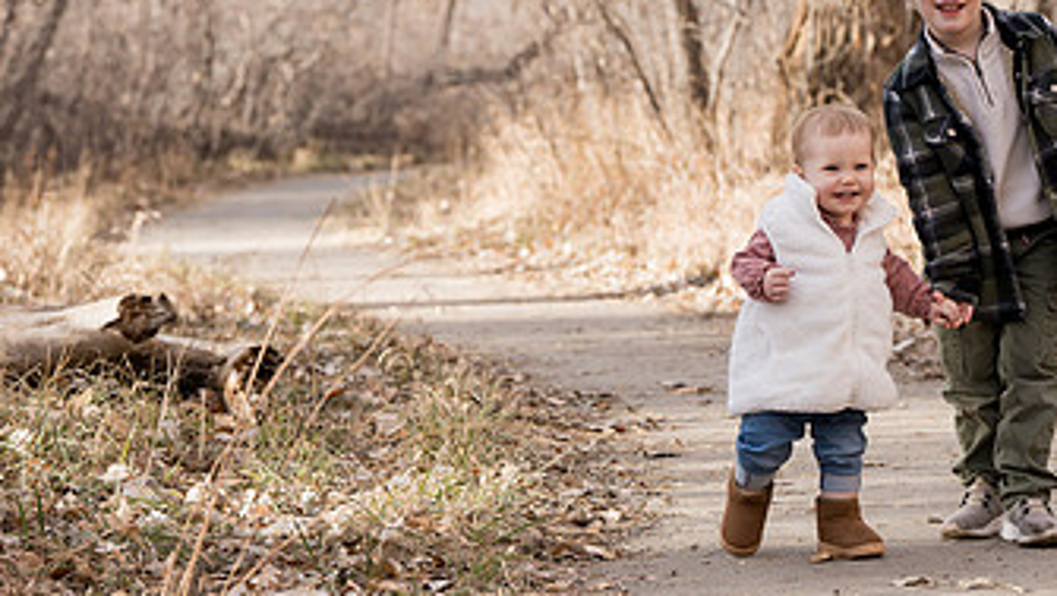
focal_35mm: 136
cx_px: 562
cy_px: 260
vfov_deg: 8.9
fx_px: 3814
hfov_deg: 15.8
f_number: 4
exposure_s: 1/320
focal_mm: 75
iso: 200
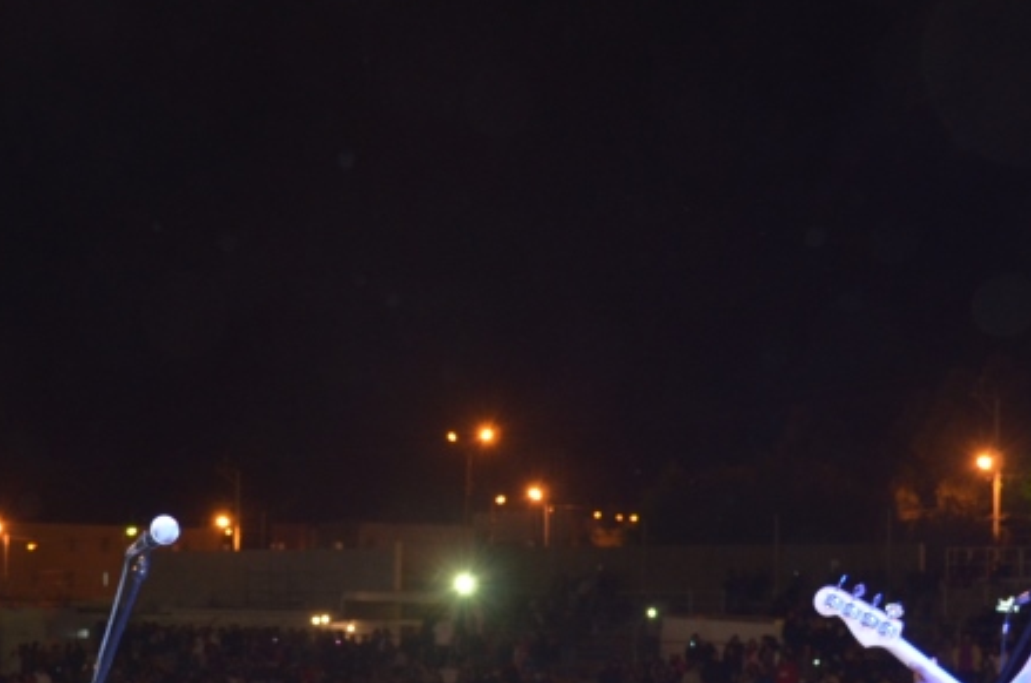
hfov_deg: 24.0
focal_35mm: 84
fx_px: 2401
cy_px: 615
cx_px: 268
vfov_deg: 16.0
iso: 640
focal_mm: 24
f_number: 4
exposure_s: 1/30
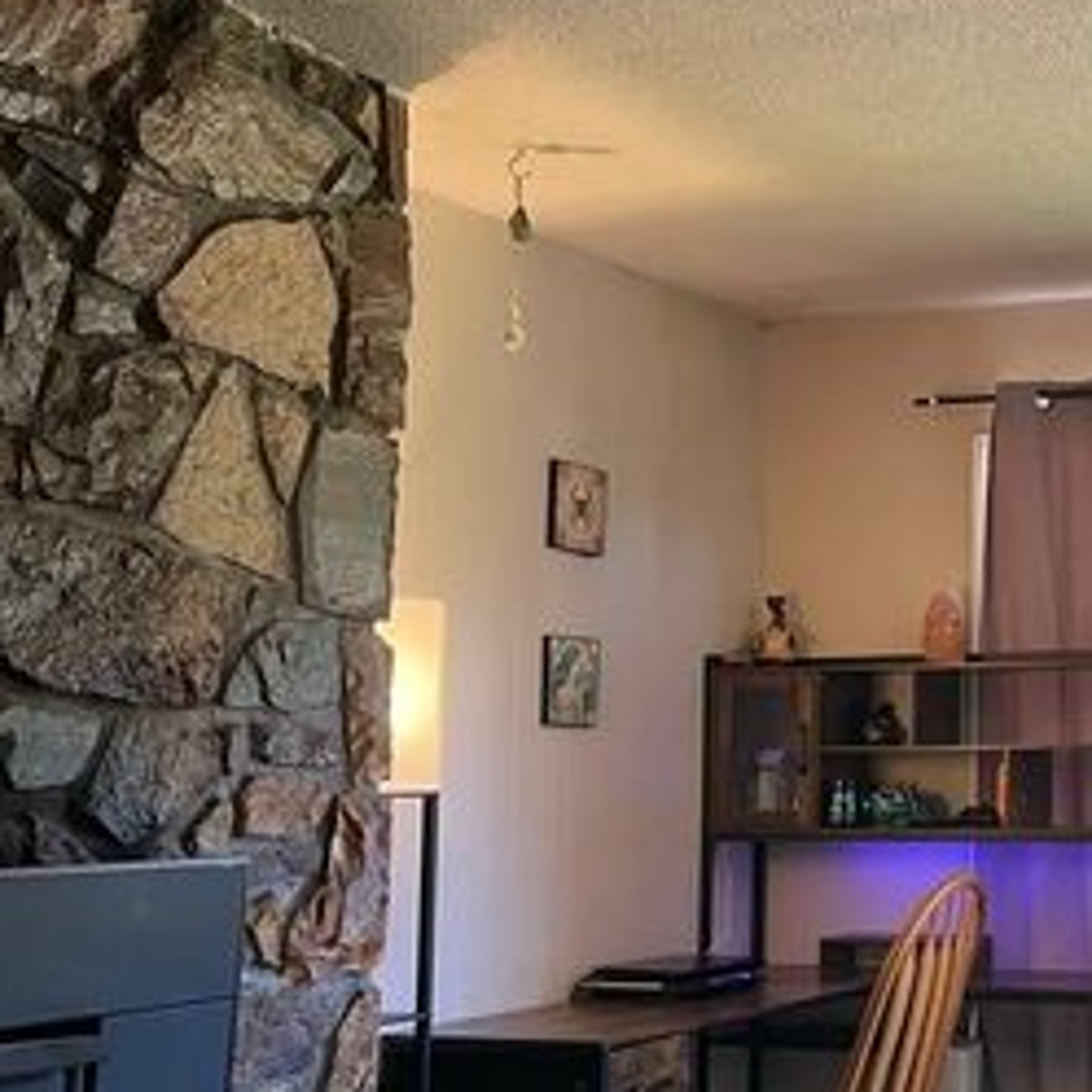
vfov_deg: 29.1
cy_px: 570
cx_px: 1101
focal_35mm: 59
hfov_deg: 27.4
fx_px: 2106
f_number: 1.6
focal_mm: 4.2
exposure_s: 1/60
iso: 100
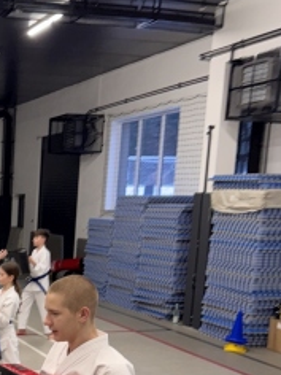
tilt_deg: -7.7
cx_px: -71
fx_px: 660
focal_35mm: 61
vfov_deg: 30.6
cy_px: 319
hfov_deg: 21.9
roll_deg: -1.0
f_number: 1.78
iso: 200
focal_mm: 6.76
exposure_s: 1/100
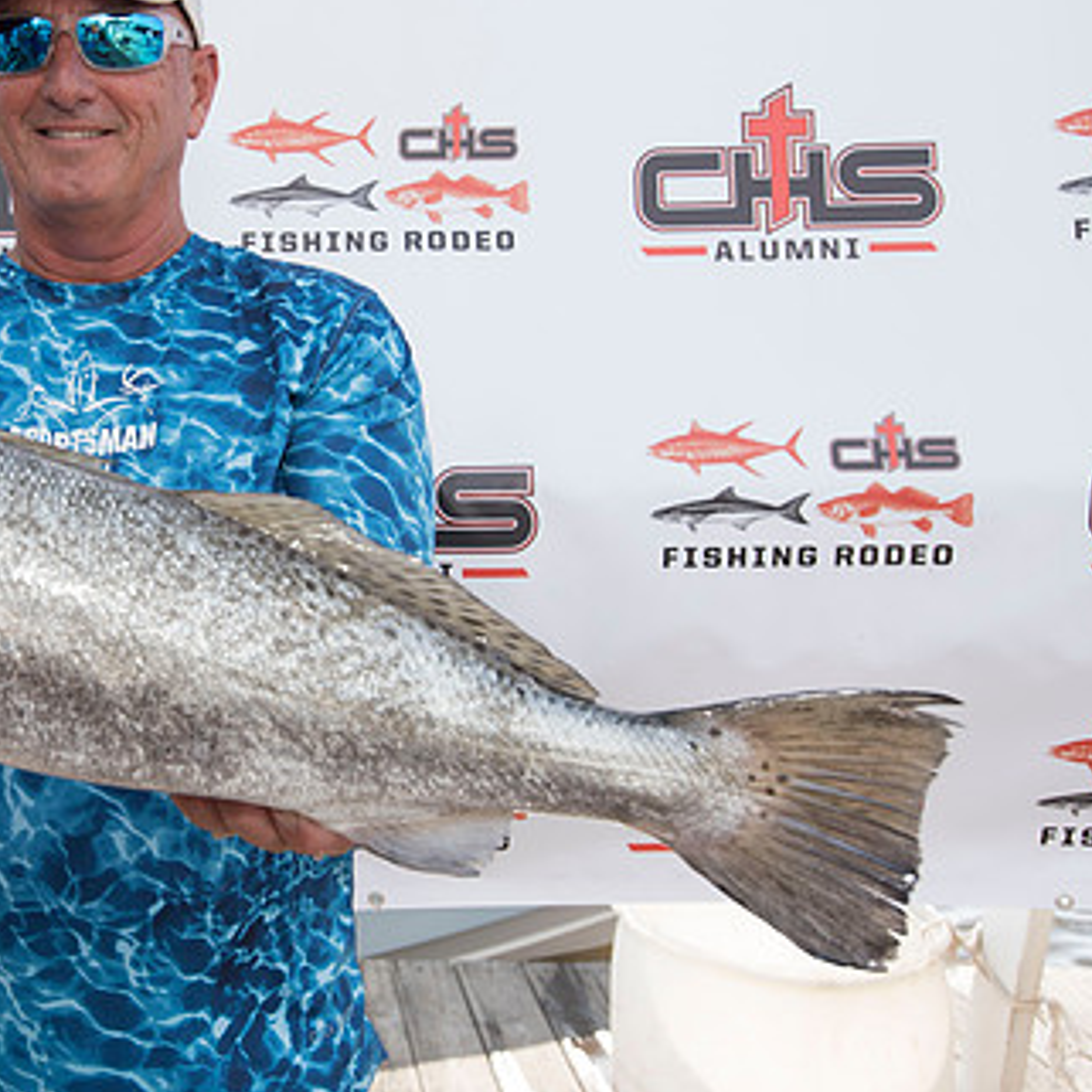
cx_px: 136
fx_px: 1535
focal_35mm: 43
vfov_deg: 39.0
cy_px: 447
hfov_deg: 37.0
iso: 250
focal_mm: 28
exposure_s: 1/400
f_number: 7.1
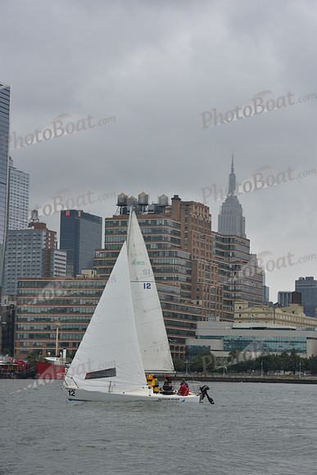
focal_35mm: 100
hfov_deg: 13.7
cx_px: 158
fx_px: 1320
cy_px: 238
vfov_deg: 20.4
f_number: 9
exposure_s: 1/800
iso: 400
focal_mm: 100
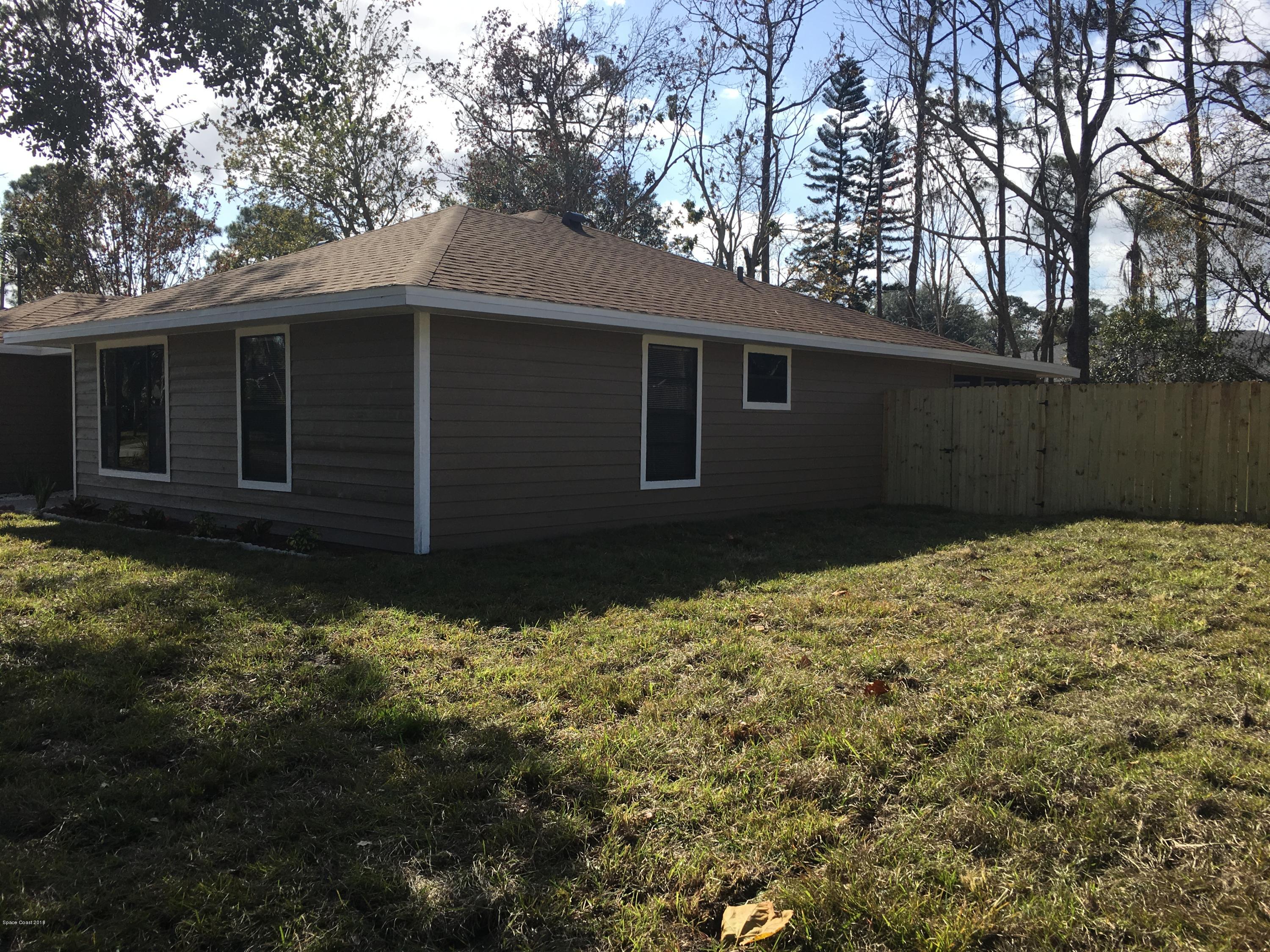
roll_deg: -1.5
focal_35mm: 29
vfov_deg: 48.2
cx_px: 635
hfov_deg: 61.7
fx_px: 1064
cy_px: 476
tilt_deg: -1.8
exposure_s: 1/1451
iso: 25
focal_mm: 4.15
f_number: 2.2
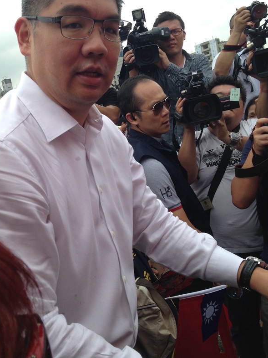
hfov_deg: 33.4
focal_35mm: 43
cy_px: 151
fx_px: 444
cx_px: 103
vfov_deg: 43.7
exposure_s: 1/1205
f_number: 2.4
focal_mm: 4.12
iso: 50
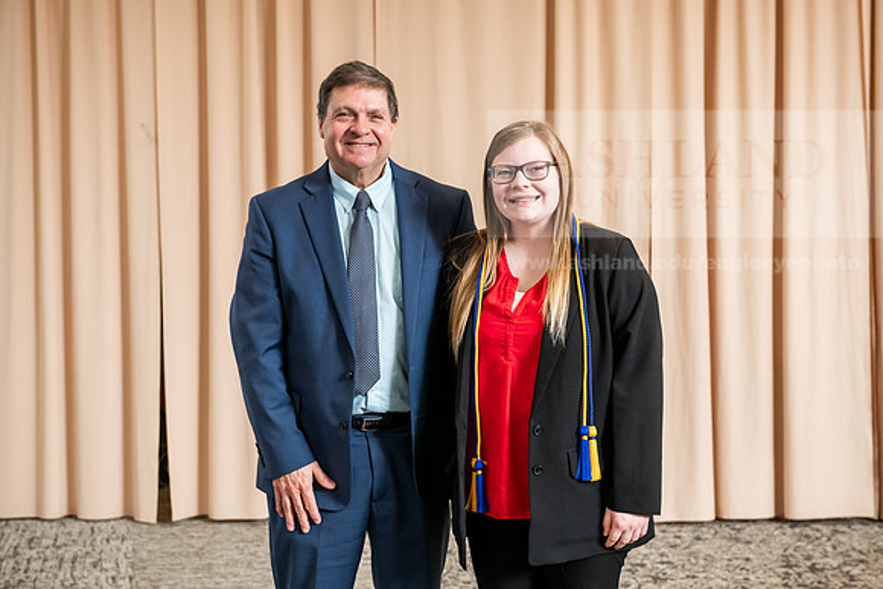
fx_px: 1472
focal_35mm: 60
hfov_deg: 33.4
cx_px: 442
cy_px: 294
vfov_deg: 22.6
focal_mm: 60
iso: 1600
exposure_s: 1/200
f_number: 4.5
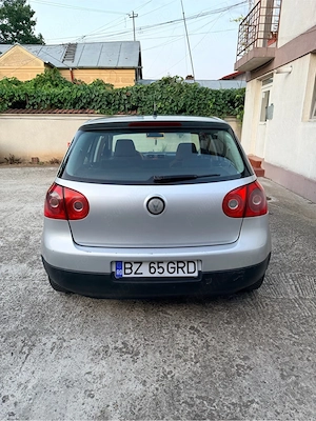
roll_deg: -1.4
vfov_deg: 71.6
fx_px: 292
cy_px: 210
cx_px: 158
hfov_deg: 56.8
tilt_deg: -16.6
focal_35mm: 24
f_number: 1.78
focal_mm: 6.76
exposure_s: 1/60
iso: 500
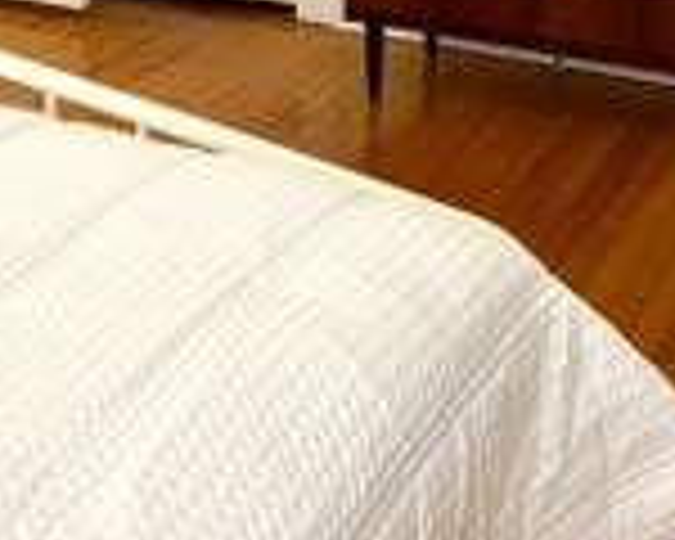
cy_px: -194
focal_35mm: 81
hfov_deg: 23.5
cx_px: 428
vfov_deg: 17.6
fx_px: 1618
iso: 200
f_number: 1.8
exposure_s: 1/60
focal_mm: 4.25
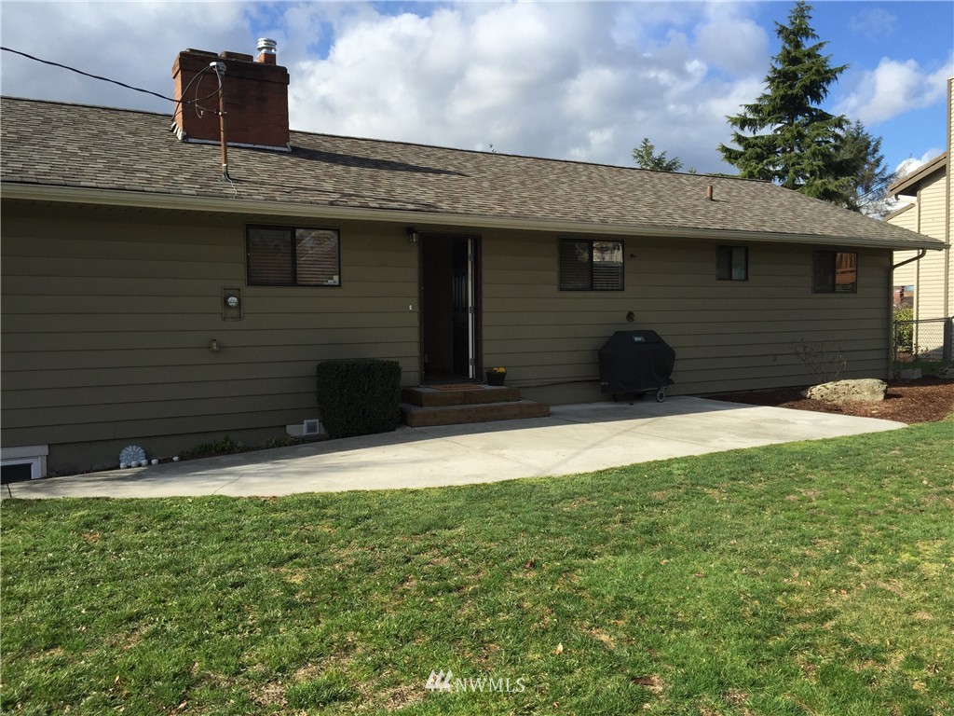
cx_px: 477
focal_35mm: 29
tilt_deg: -1.6
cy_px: 358
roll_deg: -0.5
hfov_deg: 61.7
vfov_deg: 48.2
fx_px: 799
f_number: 2.2
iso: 32
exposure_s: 1/1582
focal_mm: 4.15
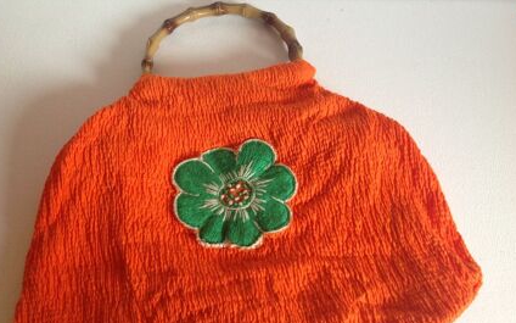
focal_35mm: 42
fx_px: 591
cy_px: 198
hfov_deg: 47.2
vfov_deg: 30.4
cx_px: 239
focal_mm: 4.28
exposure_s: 1/15
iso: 100
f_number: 2.4
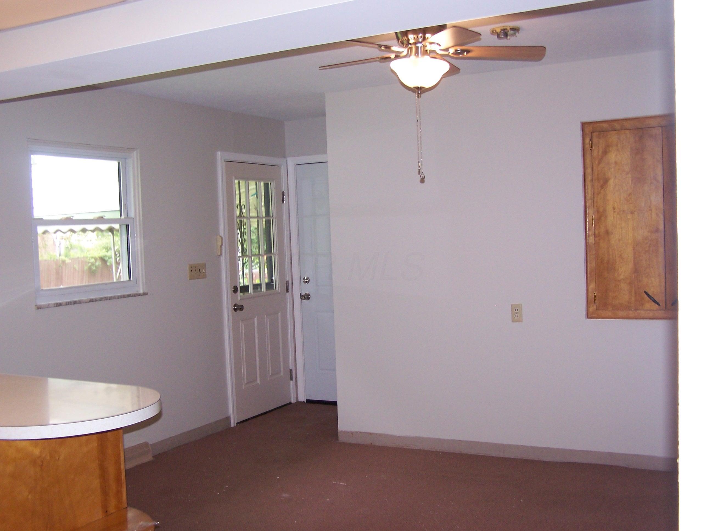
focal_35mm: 38
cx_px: 354
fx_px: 776
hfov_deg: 49.0
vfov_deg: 37.7
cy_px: 266
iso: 140
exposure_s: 1/60
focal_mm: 6.3
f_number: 2.8
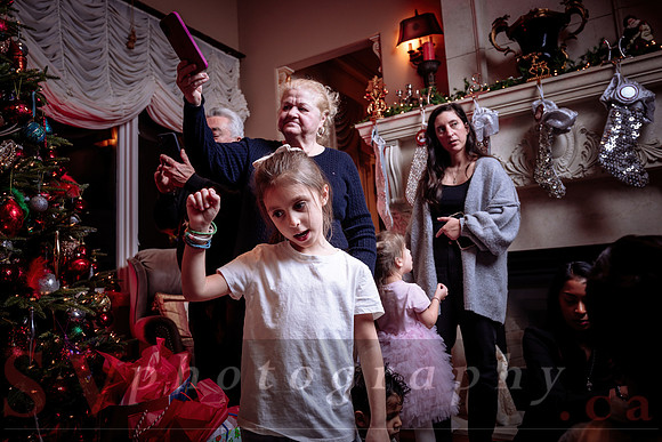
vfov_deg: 47.7
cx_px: 364
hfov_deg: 67.0
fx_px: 499
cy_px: 209
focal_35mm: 27
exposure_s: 1/200
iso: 500
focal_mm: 24
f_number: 4.5
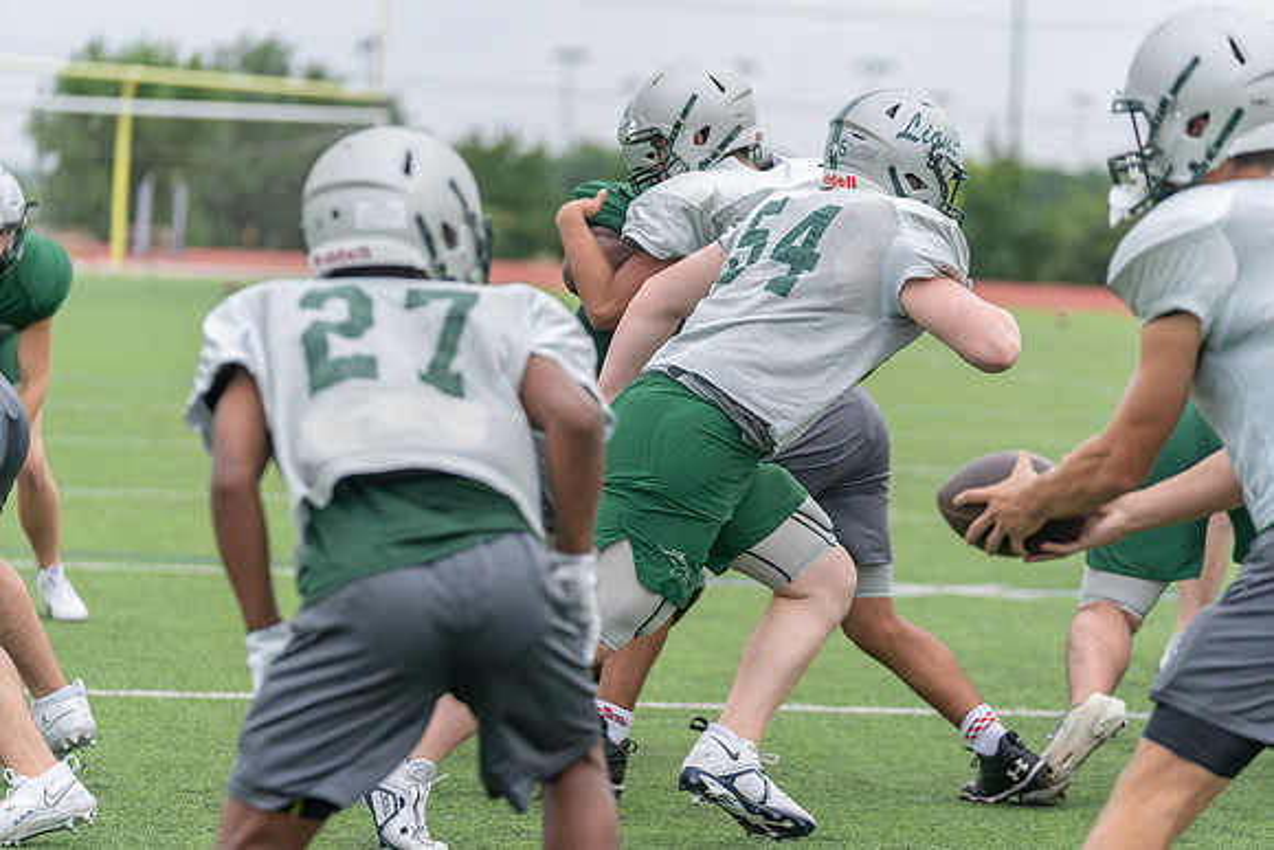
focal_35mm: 152
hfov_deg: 13.5
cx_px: 637
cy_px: 425
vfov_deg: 9.0
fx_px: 5380
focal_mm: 152
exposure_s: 1/1250
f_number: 3.5
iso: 250
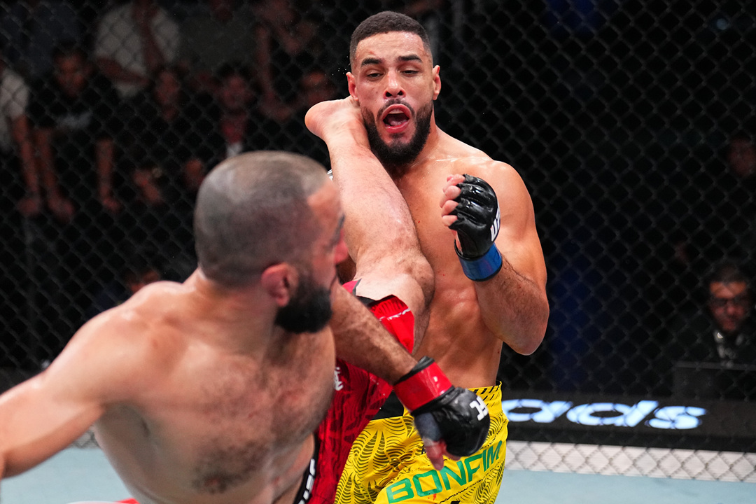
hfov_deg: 26.0
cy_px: 252
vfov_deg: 17.5
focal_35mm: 78
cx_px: 378
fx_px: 1638
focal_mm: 78
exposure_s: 1/1600
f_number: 2.8
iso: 5000
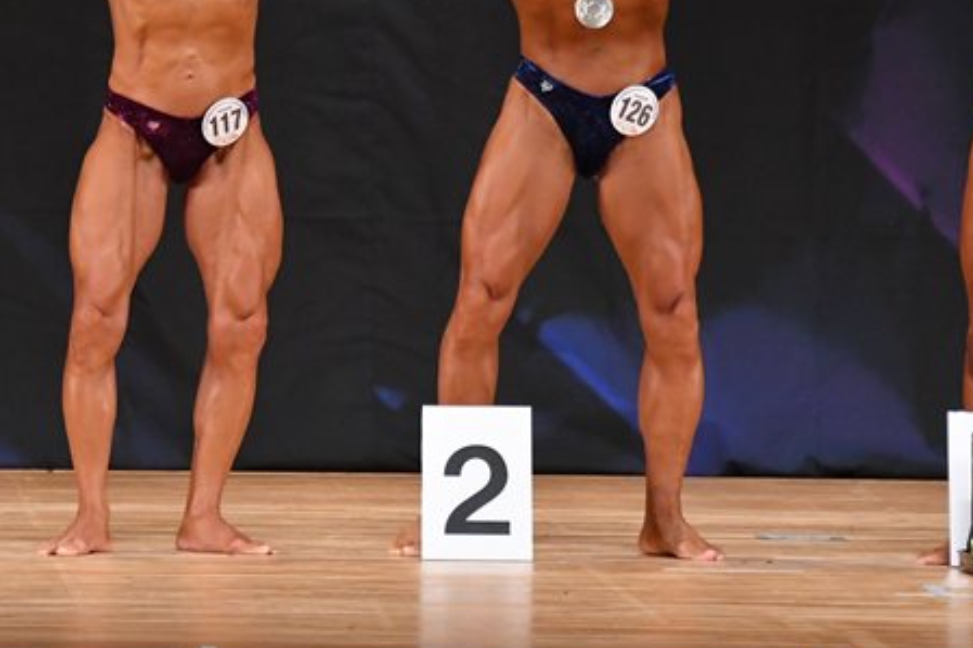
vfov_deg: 3.1
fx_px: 11887
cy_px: 128
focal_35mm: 440
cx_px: 213
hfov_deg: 4.7
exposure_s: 1/400
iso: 4500
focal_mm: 170
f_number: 5.6
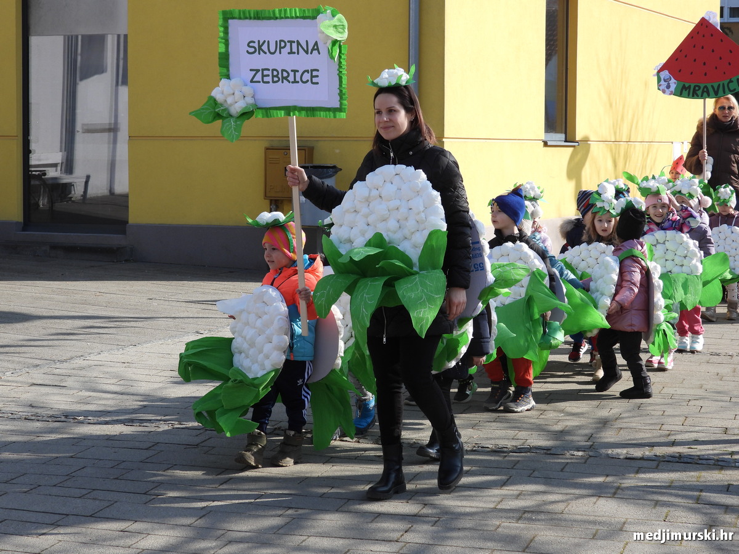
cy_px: 277
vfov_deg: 18.4
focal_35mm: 80
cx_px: 370
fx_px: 1708
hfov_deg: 24.4
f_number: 3.5
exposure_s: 1/640
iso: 100
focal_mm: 14.4
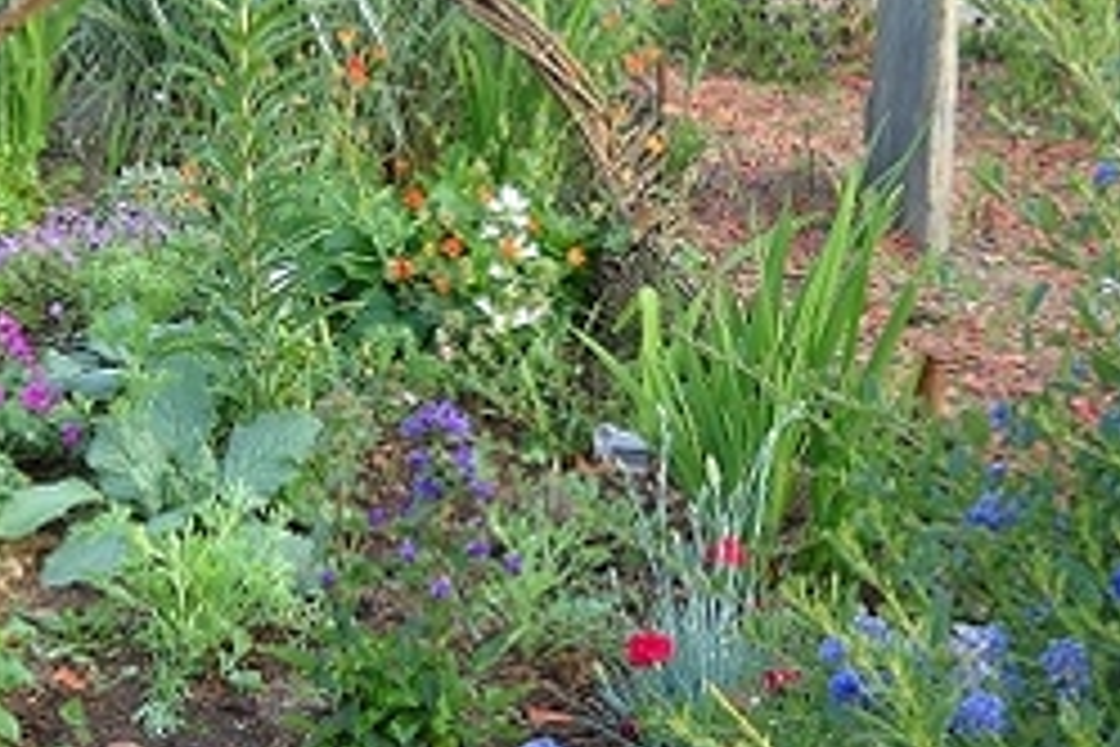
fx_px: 2395
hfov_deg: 25.9
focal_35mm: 77
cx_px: 247
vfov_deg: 17.6
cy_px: 540
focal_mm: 6.72
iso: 64
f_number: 3.1
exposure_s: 1/49
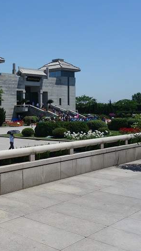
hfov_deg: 24.4
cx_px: -21
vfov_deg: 45.5
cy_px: 124
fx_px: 299
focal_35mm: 45
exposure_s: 1/800
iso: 125
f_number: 5.6
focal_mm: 10.4
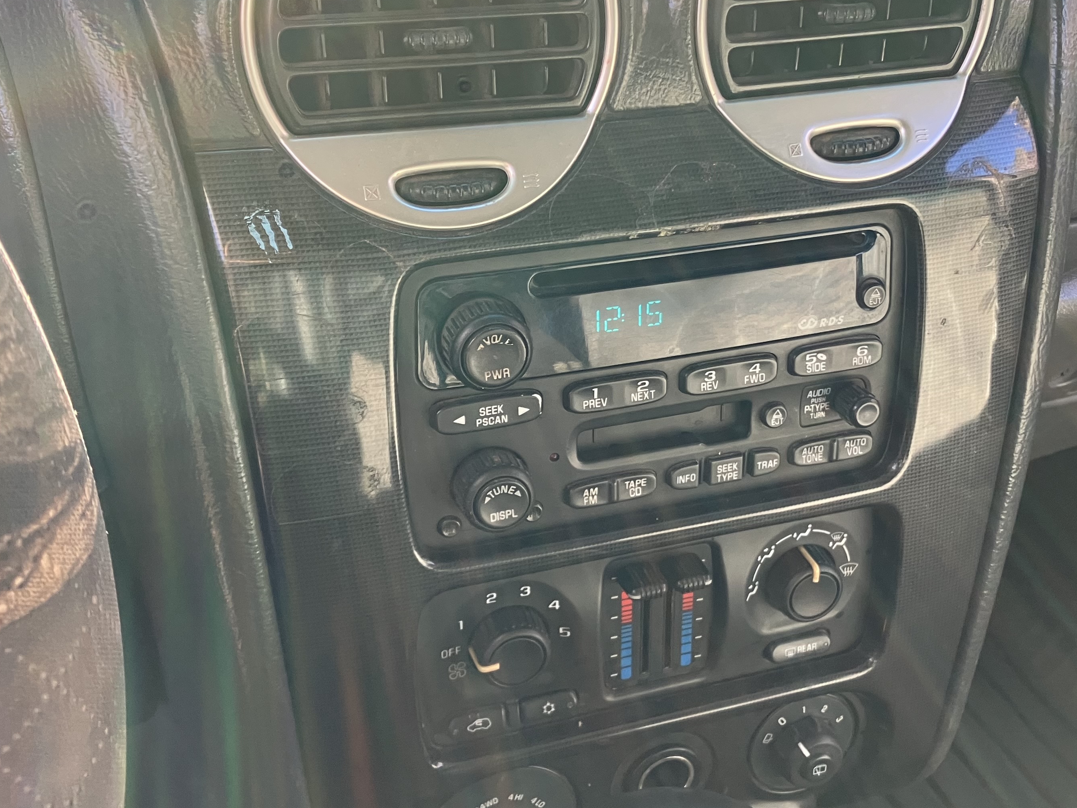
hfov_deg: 44.6
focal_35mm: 42
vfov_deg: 34.3
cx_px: 629
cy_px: 376
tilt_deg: -29.4
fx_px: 1307
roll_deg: -2.2
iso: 80
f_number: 1.8
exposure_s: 1/89
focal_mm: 3.99
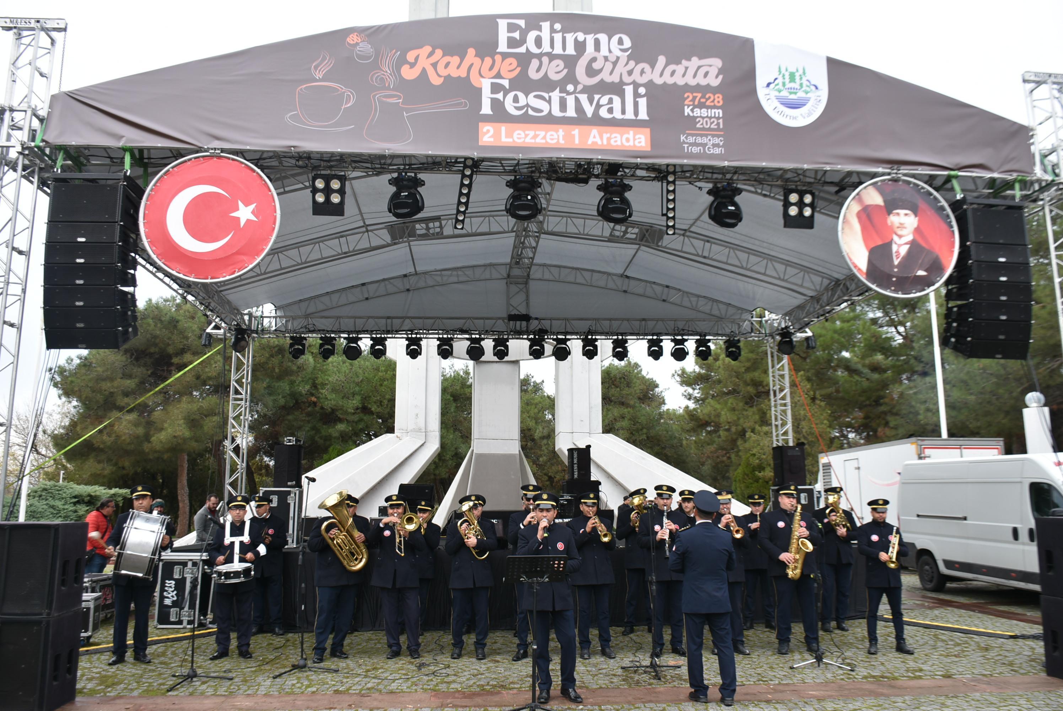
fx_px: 798
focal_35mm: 27
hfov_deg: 67.3
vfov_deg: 48.0
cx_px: 532
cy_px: 356
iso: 100
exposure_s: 1/125
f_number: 5.6
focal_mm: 18
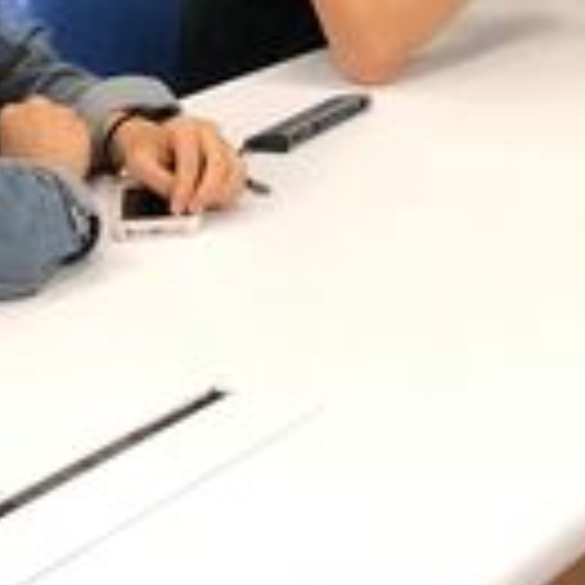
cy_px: -263
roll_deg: +0.4
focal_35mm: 133
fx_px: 2543
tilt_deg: -7.1
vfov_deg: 12.5
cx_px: 1071
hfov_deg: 12.0
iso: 25
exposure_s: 1/30
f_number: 1.8
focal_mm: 3.99
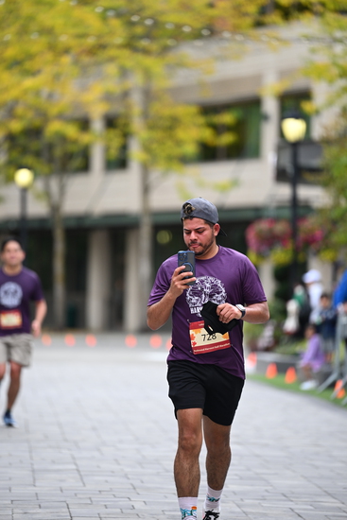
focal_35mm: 200
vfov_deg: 10.3
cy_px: 260
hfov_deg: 6.9
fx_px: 2890
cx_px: 174
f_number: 2.8
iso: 640
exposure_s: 1/2000
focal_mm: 200
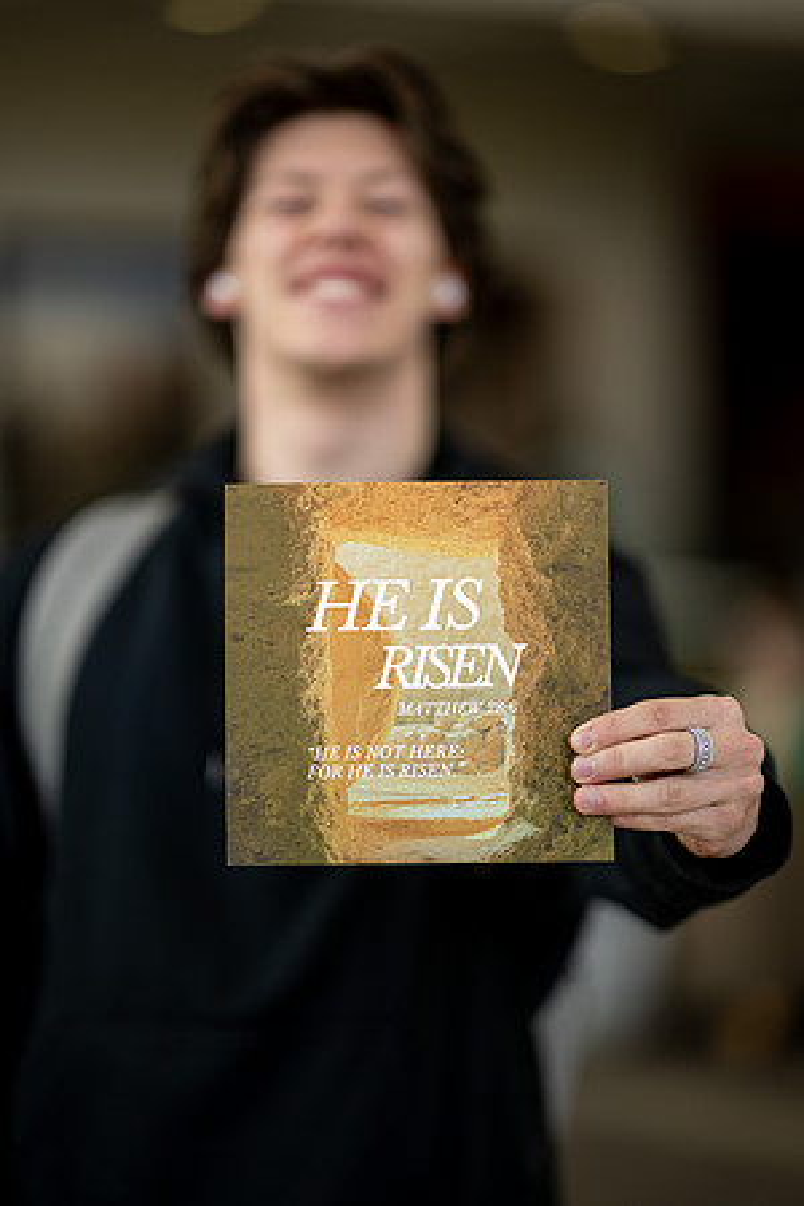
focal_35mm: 105
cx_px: 402
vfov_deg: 19.5
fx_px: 3517
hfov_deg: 13.0
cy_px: 603
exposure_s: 1/800
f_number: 1.4
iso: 100
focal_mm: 105
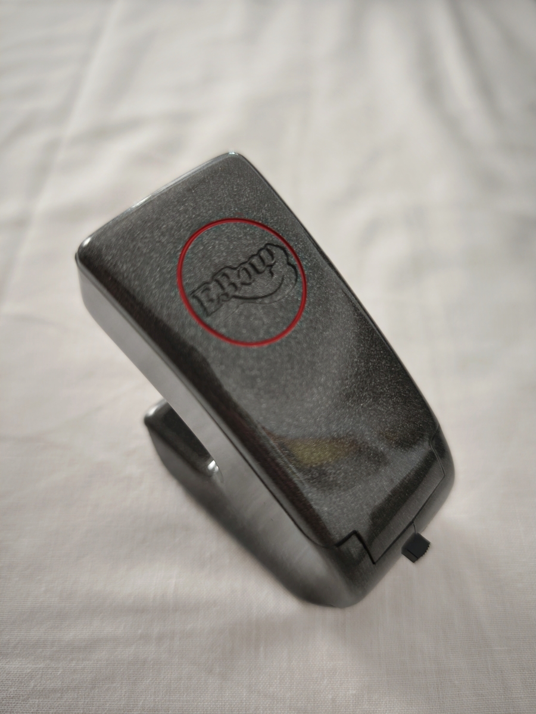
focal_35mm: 23
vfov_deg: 73.9
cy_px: 357
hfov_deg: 58.9
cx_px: 268
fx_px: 475
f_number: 1.65
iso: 2000
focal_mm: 6.18
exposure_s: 1/25
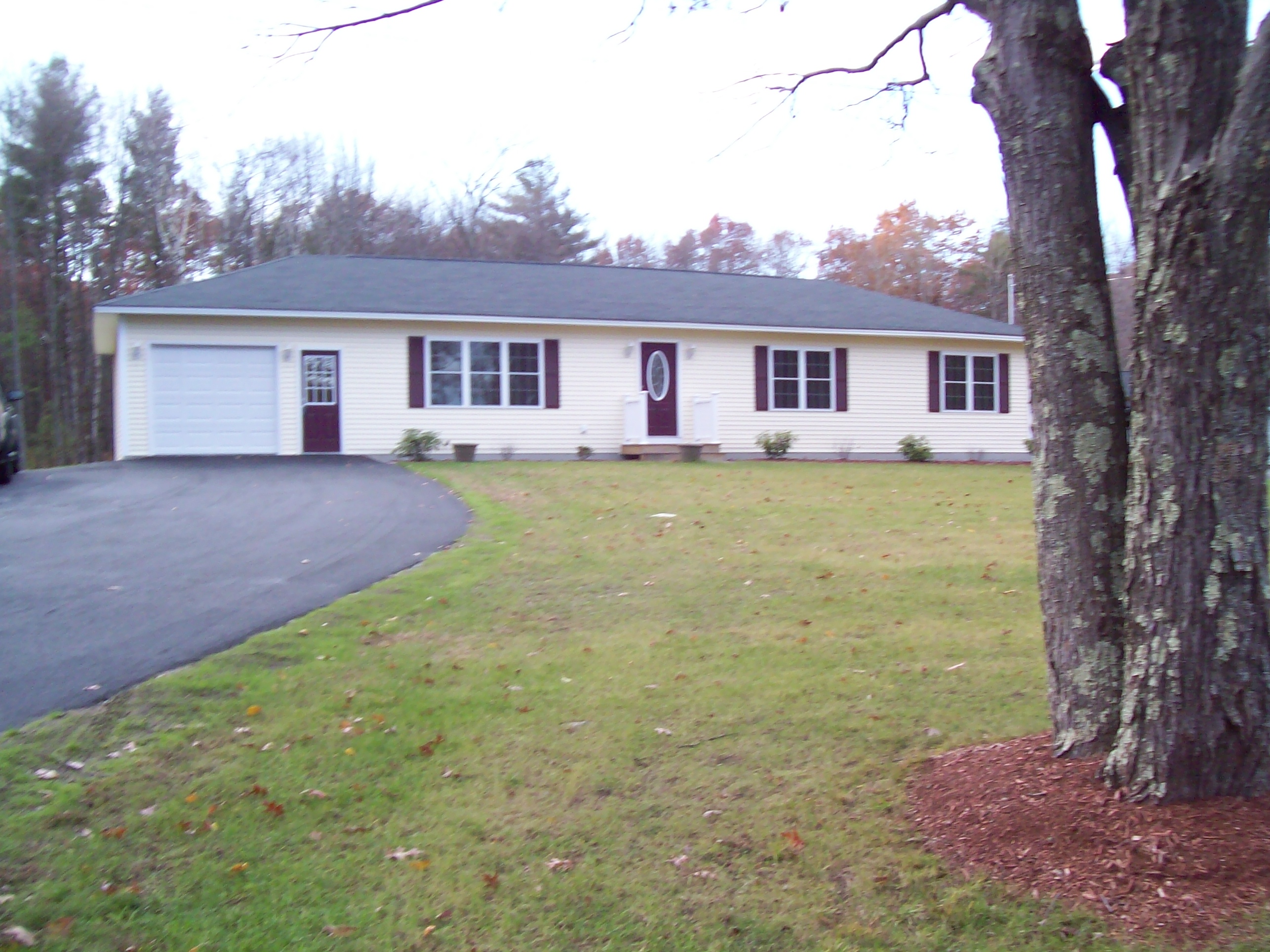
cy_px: 476
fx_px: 1321
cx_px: 635
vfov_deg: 39.6
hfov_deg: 51.4
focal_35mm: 36
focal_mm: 6
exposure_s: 1/141
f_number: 2.7
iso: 80
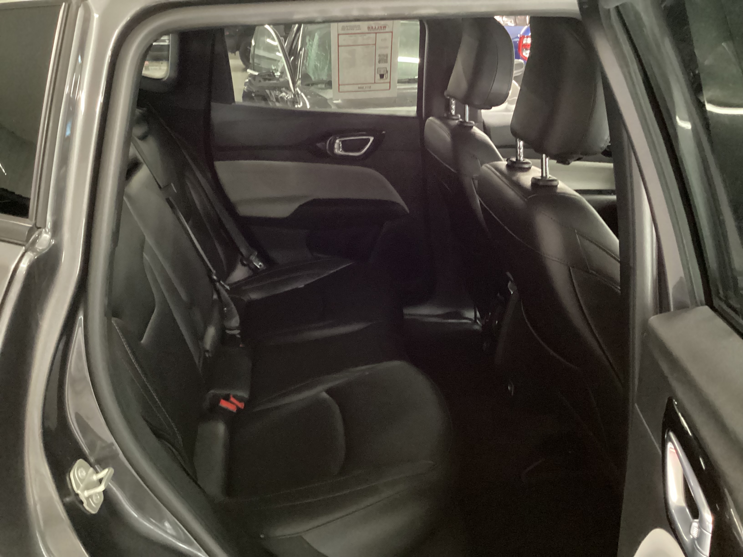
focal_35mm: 31
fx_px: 665
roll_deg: +0.5
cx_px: 372
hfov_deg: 58.4
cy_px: 278
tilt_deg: -23.4
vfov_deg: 45.4
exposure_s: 1/15
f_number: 2.4
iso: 800
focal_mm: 3.3
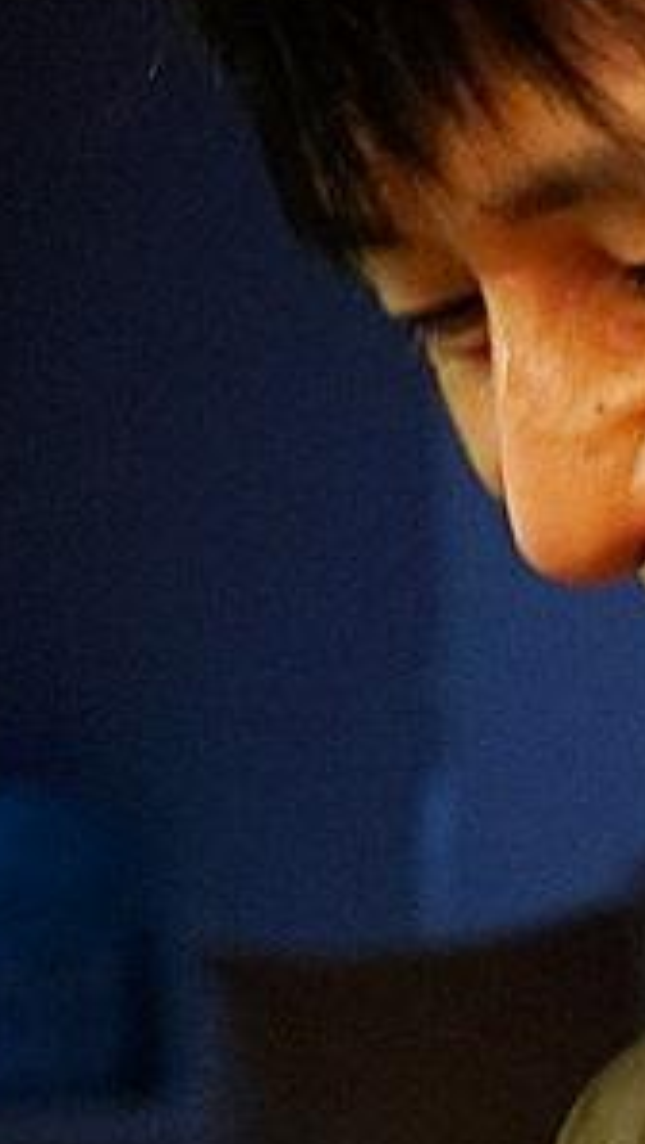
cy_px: 1436
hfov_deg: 3.8
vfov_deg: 7.0
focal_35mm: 305
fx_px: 9258
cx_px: 2371
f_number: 4
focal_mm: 45
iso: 2500
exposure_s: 1/60
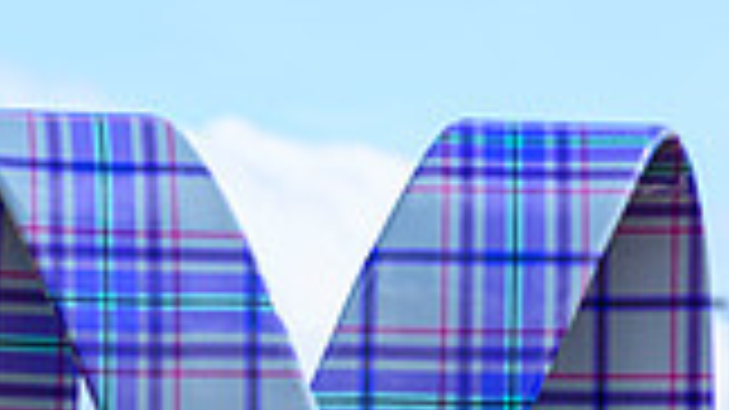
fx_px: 5295
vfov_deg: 4.3
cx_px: 346
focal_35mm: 274
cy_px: 928
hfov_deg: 7.9
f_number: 3.5
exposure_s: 1/2500
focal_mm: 94
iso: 500
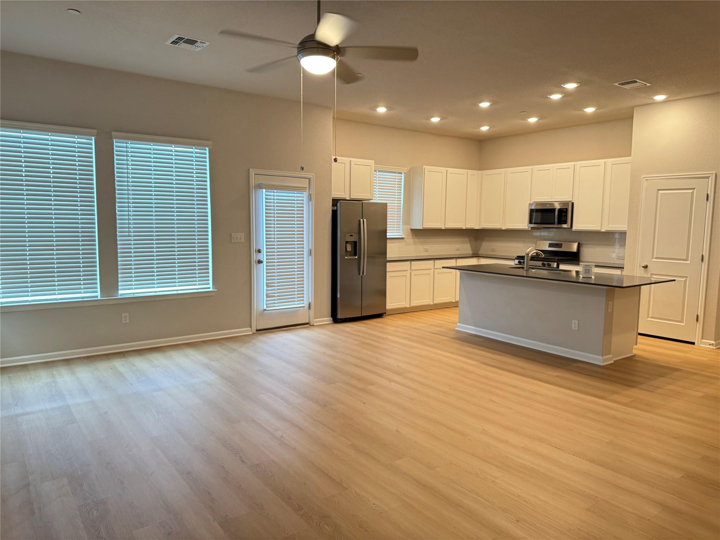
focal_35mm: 24
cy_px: 270
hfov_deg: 71.6
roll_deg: -1.1
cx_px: 360
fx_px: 499
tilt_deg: -6.3
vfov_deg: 56.8
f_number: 1.78
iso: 200
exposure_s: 1/60
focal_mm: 6.76
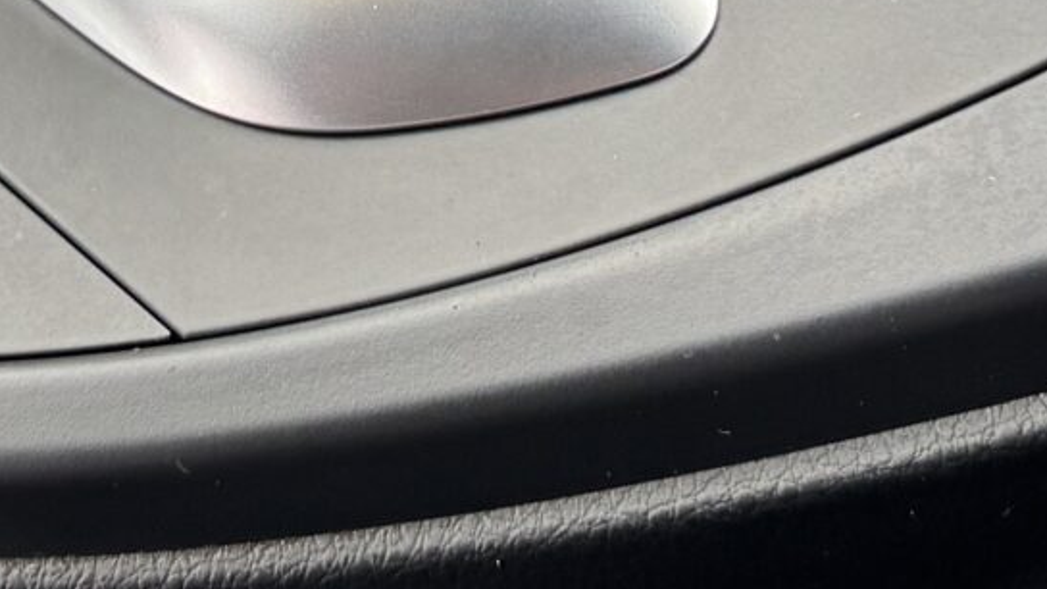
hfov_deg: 17.4
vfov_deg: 9.4
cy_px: -425
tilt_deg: -51.2
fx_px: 3415
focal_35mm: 123
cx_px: 445
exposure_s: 1/121
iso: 125
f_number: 1.78
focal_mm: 6.76
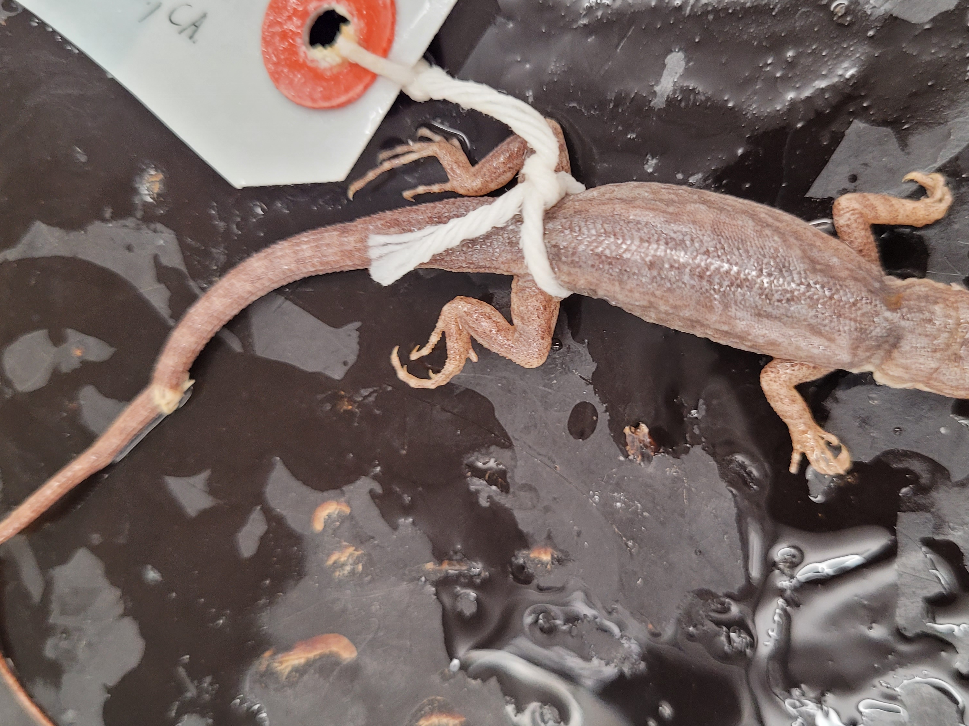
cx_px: 537
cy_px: 356
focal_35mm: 35
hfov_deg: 52.5
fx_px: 980
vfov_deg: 40.7
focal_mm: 5.4
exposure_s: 1/60
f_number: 1.8
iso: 200
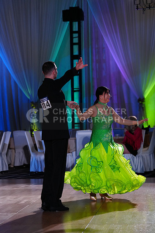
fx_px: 678
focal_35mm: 105
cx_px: 78
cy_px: 116
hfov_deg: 13.0
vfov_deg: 19.5
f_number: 4
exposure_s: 1/400
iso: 2500
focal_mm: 105
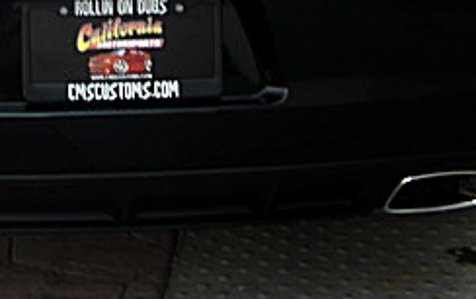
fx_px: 1298
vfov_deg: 12.6
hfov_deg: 20.5
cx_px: 78
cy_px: -119
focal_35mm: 100
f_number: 2.8
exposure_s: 1/80
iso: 50
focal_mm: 6.3
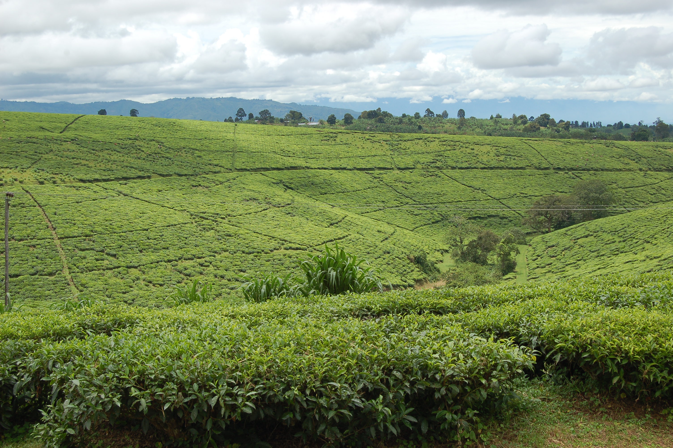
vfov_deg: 25.7
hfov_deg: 37.9
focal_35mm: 52
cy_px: 224
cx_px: 336
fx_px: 981
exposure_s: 1/250
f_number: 10
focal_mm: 35
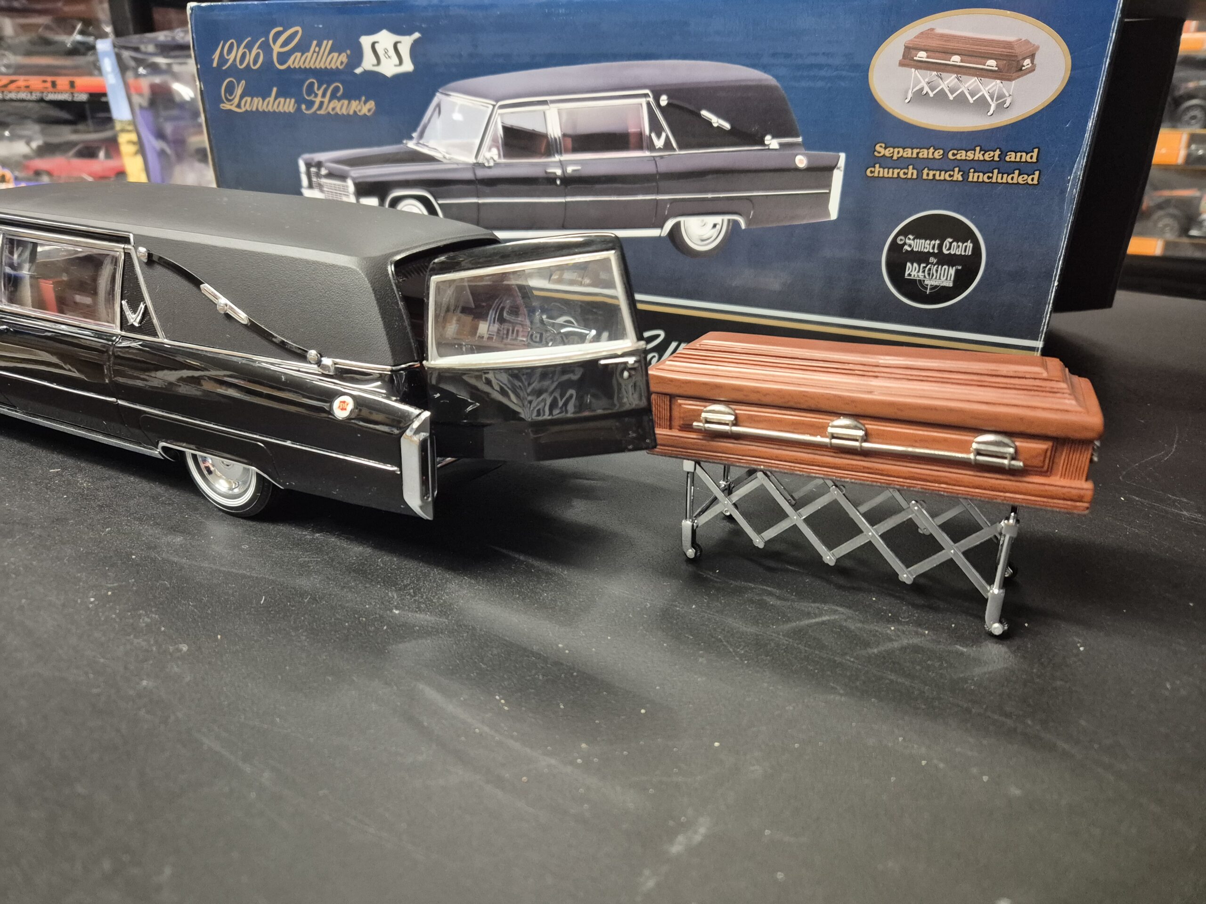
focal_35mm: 23
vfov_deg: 58.9
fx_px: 801
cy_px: 452
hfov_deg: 73.9
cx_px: 603
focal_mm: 5.4
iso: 1250
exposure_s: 1/100
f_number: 1.8
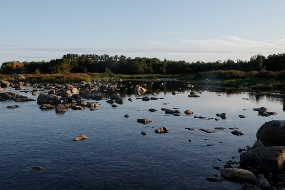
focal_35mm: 39
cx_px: 128
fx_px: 309
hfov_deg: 49.5
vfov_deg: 34.2
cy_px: 106
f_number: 11
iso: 1000
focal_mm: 12.63
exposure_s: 1/640
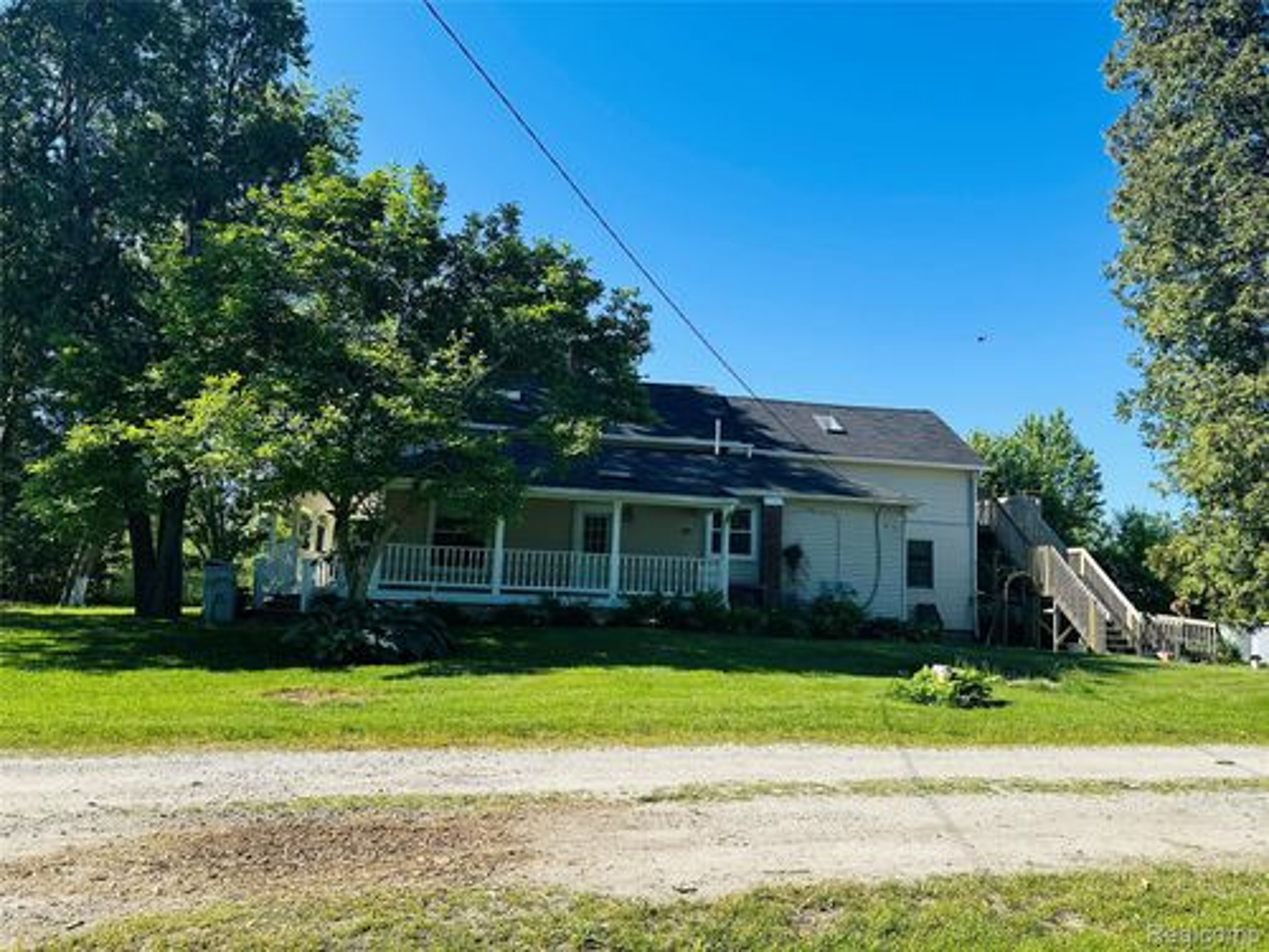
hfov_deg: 71.6
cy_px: 476
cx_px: 634
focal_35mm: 24
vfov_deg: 56.8
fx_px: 880
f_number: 1.78
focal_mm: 6.86
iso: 80
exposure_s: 1/2882
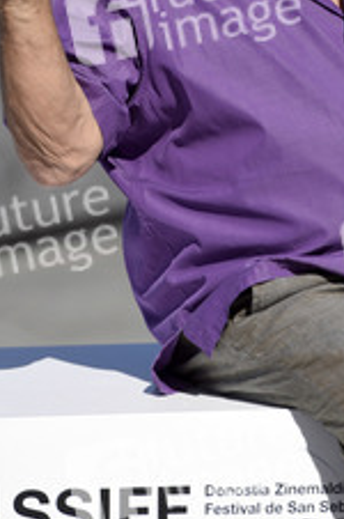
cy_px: 126
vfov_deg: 3.9
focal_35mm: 532
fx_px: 7648
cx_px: 250
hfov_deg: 2.6
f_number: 4
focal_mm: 200
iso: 200
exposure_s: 1/4000
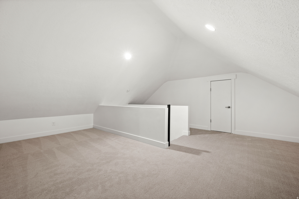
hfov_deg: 104.3
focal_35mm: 14
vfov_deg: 81.1
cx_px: 150
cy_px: 100
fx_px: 116
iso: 500
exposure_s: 1/1.25
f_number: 7.1
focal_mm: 14
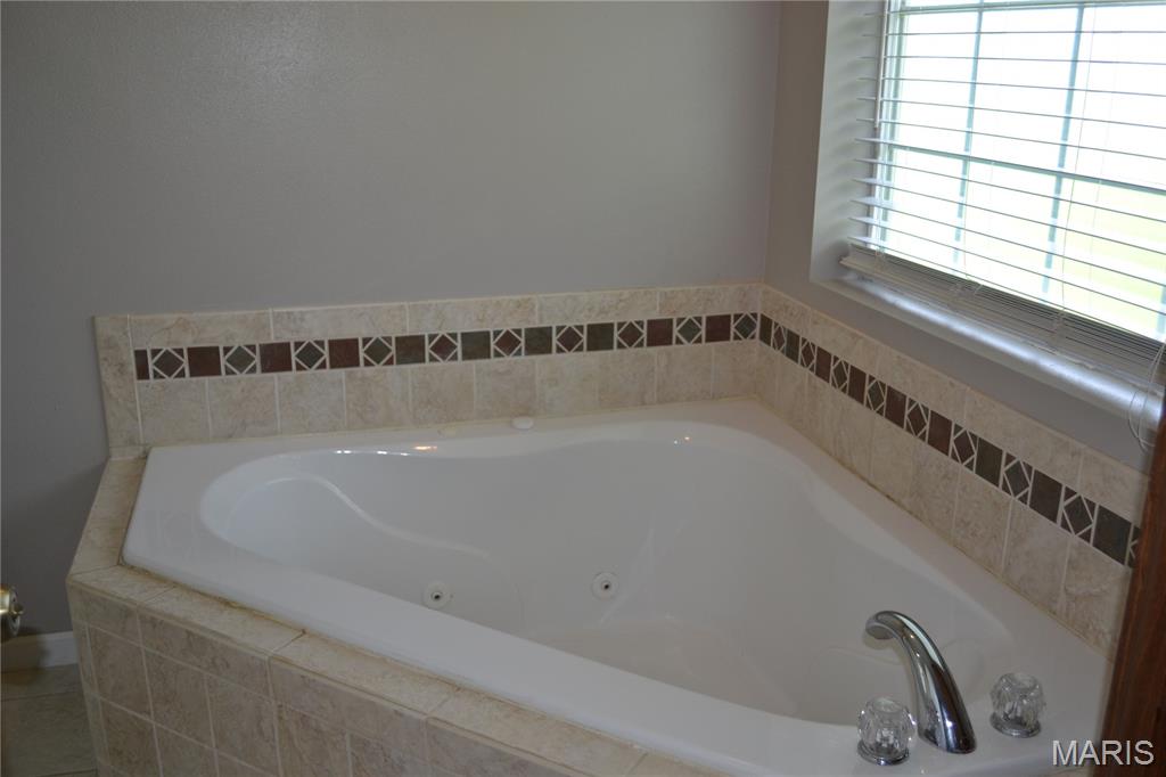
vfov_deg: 39.9
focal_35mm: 33
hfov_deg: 57.2
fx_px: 1068
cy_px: 388
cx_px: 583
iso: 220
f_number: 4
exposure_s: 1/125
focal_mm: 22
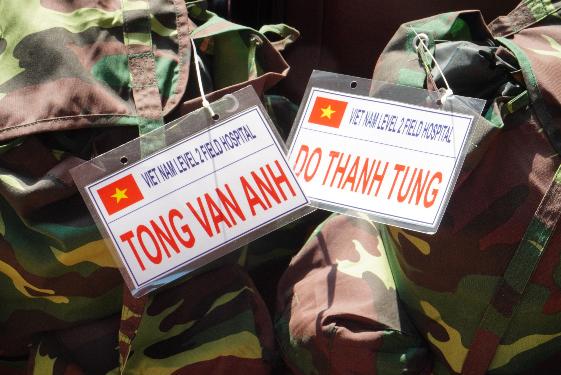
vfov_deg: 15.0
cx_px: 280
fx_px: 1427
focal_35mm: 92
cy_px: 188
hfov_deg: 22.2
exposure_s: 1/125
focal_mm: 61
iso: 800
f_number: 16
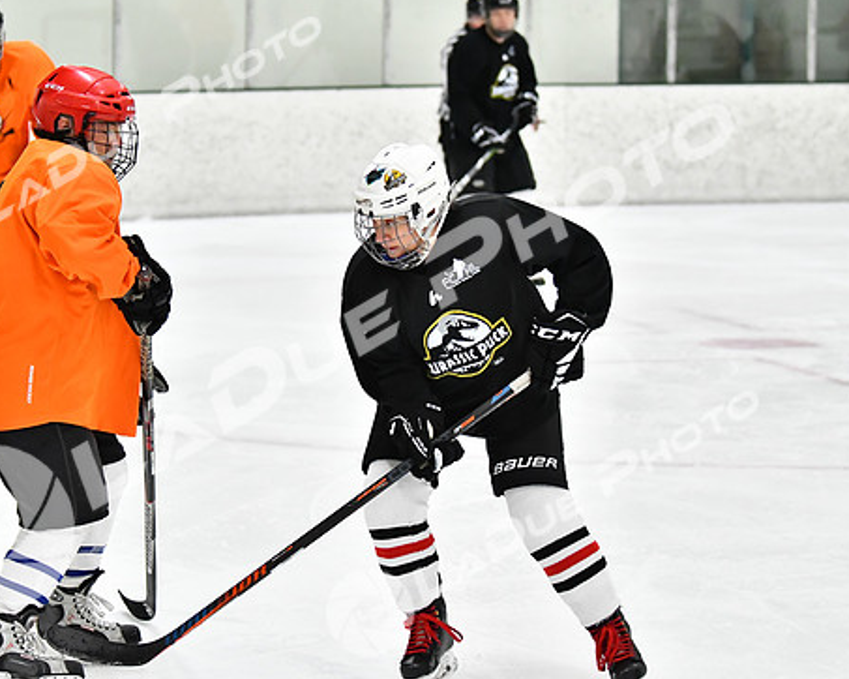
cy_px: 337
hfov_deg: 10.5
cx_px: 322
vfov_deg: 8.4
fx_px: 4621
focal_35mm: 184
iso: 5000
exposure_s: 1/1250
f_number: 2.8
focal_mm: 102
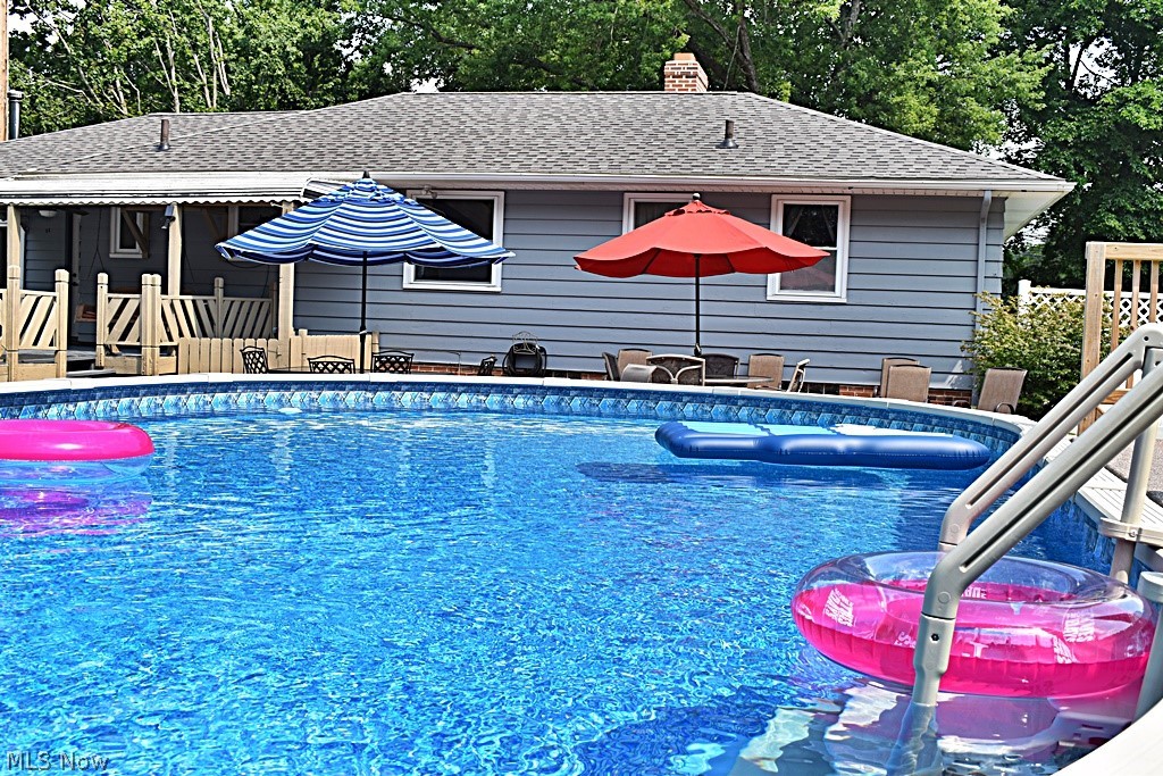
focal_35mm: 39
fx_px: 1260
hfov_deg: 49.5
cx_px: 582
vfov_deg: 34.2
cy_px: 388
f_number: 8
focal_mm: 26
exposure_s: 1/250
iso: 125
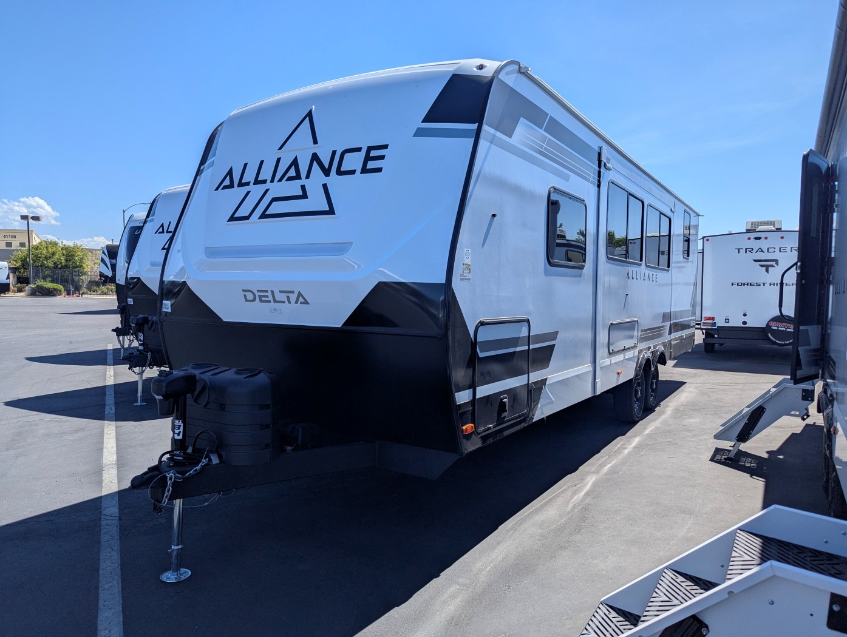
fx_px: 588
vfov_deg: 56.9
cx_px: 424
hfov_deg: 71.5
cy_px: 318
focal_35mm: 24
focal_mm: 6.81
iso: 46
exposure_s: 1/2217
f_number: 1.85
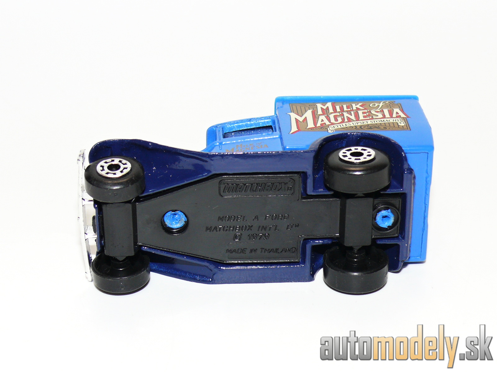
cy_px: 186
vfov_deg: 17.0
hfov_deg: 22.5
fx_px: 1249
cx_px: 248
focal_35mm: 87
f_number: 4
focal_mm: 12.2
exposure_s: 1/30
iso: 100
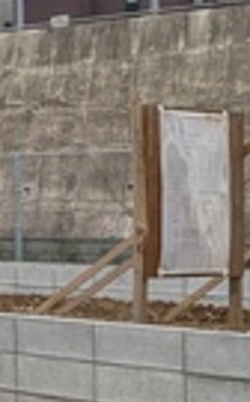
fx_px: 1083
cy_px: 180
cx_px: -702
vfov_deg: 21.0
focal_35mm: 99
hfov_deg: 8.4
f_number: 2.2
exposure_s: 1/1319
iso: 50
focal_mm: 1.83
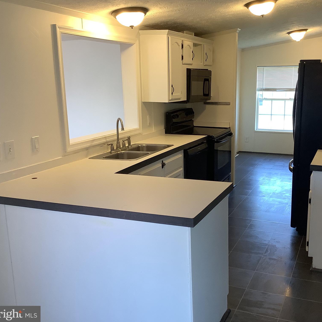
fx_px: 389
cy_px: 160
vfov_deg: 44.9
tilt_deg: -13.4
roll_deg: +0.1
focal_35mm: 37
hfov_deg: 44.5
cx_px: 205
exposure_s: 1/60
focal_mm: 3.3
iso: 100
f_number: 2.4
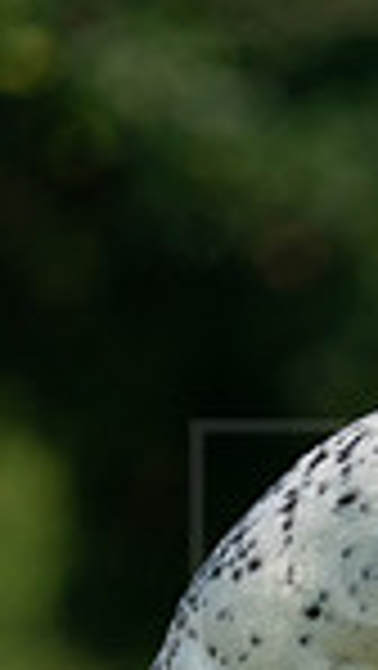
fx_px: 37569
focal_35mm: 2112
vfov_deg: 1.0
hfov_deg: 0.6
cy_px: 645
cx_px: 621
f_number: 6.3
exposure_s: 1/4000
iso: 640
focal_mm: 518
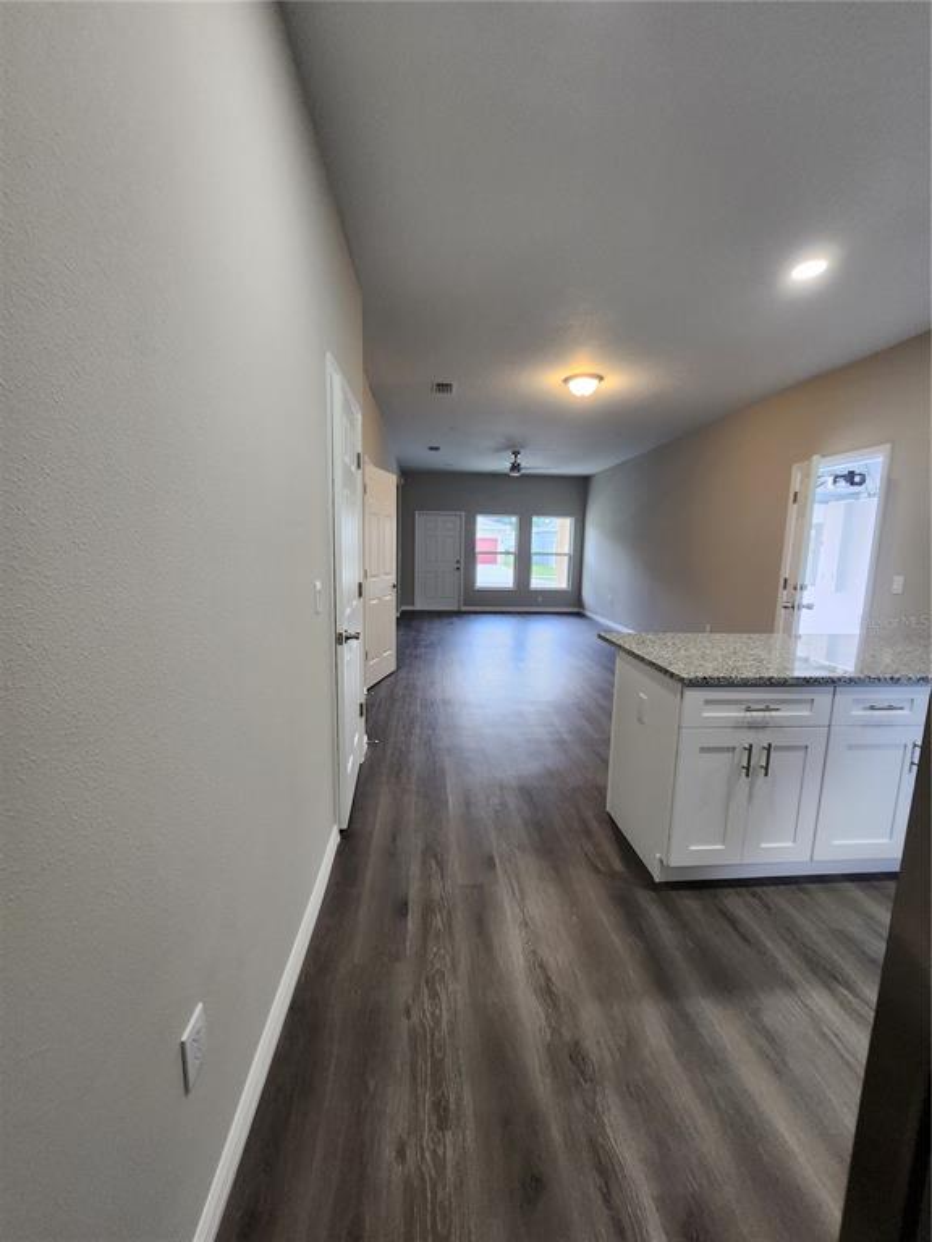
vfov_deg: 106.2
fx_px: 467
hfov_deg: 89.9
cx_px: 466
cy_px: 621
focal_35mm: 13
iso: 250
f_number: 2.2
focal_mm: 1.74
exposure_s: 1/60
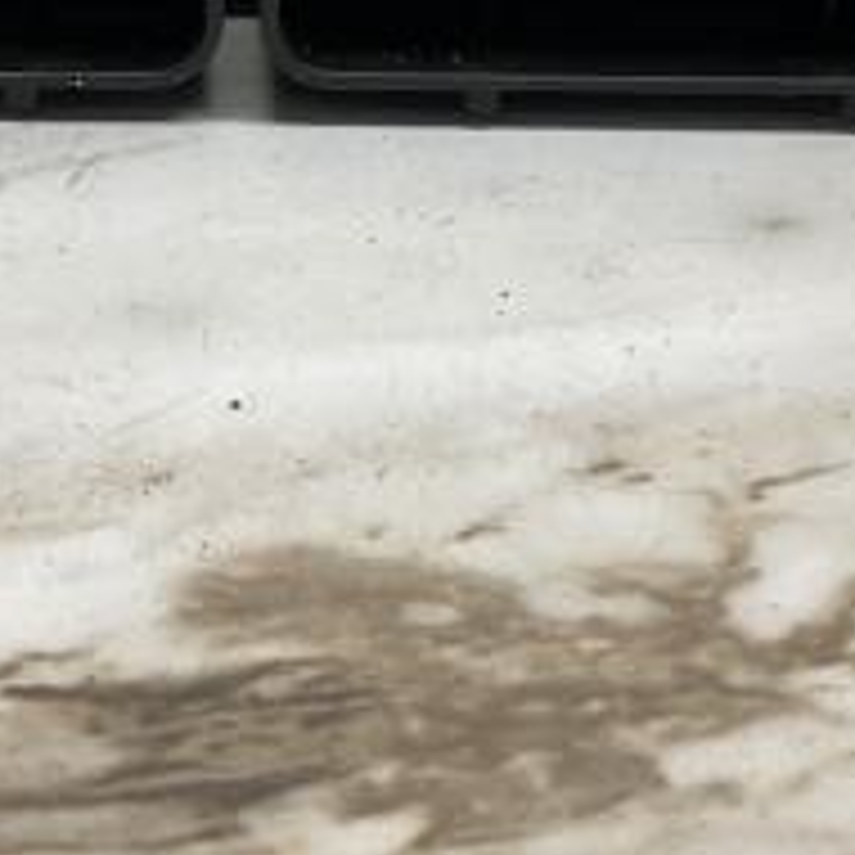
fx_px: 3018
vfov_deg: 15.5
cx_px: 166
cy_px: -207
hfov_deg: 16.0
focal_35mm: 108
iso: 25
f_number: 1.8
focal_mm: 3
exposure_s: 1/331
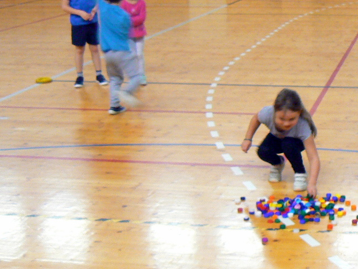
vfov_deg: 20.7
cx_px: 345
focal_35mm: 71
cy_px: 90
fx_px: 734
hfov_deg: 26.2
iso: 200
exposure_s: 1/25
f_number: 2.8
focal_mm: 6
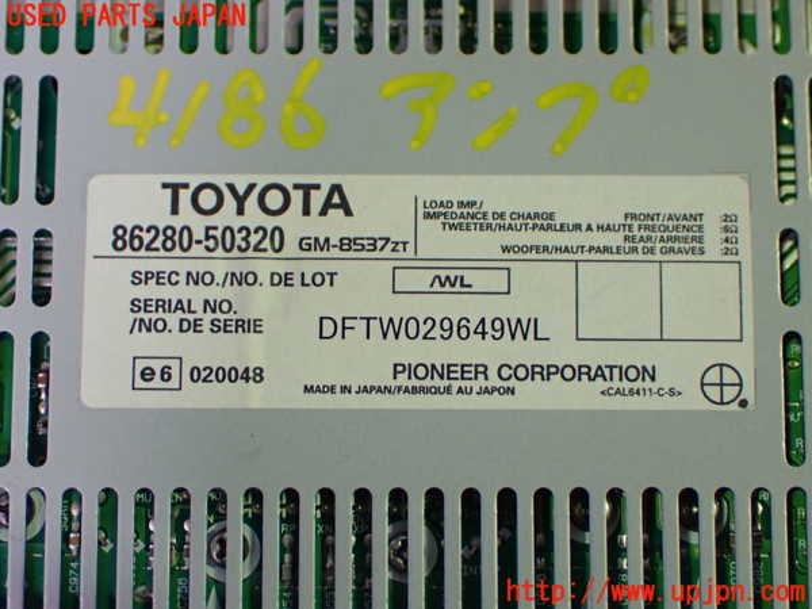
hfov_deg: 35.5
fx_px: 1267
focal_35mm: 54
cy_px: 304
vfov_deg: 27.0
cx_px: 406
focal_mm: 9.65
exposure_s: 1/60
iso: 800
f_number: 3.3
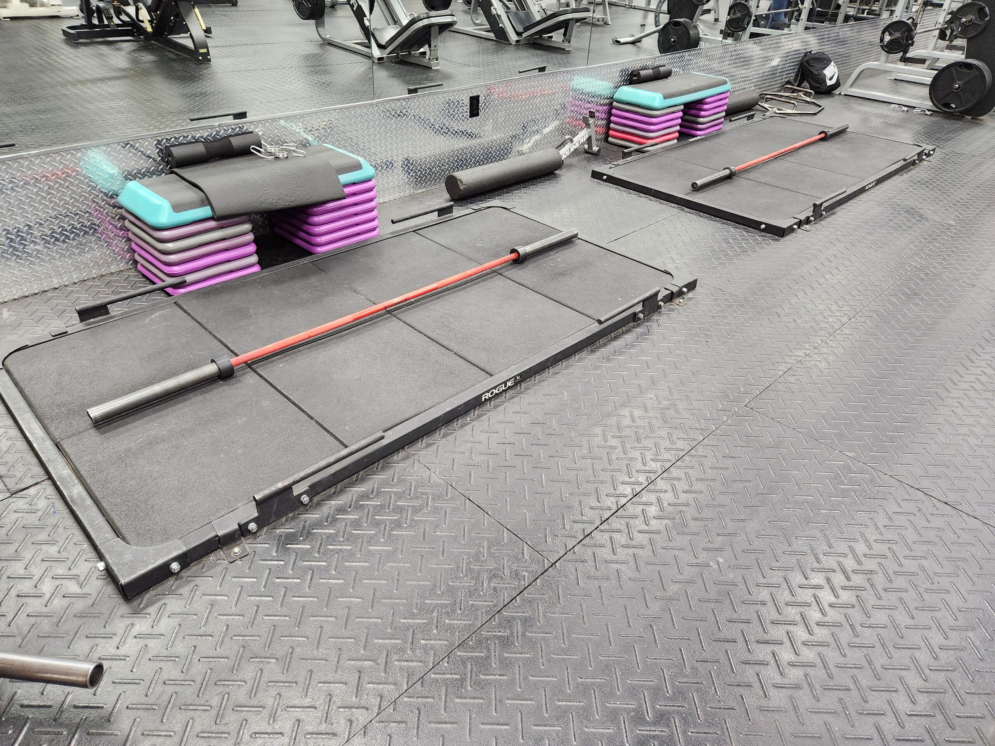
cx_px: 498
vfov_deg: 58.9
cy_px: 373
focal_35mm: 23
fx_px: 661
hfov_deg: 73.9
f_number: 1.8
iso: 640
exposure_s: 1/120
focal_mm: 5.4
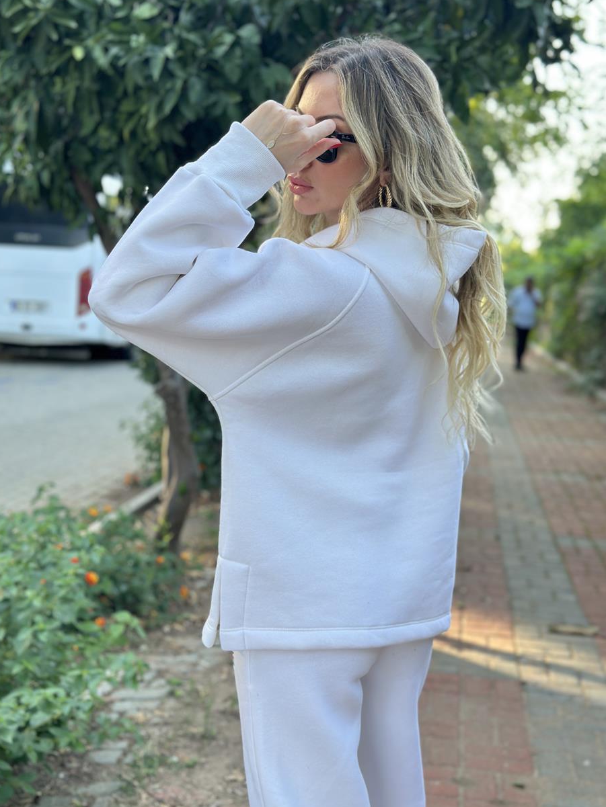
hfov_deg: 29.7
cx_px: 302
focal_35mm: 49
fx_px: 1144
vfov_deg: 38.9
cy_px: 405
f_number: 1.78
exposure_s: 1/174
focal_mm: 6.86
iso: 80
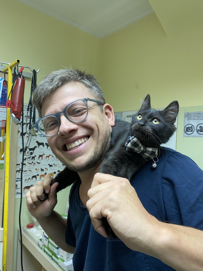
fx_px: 203
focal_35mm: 26
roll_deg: -2.5
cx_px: 102
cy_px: 136
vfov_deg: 67.3
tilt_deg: +1.3
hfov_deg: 53.1
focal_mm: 4.25
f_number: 1.8
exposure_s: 1/50
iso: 100
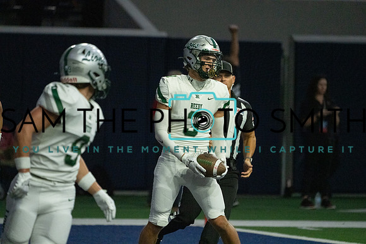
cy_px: 122
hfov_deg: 5.5
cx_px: 183
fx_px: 3823
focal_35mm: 376
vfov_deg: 3.7
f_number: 5.6
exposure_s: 1/1250
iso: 12800
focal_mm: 376
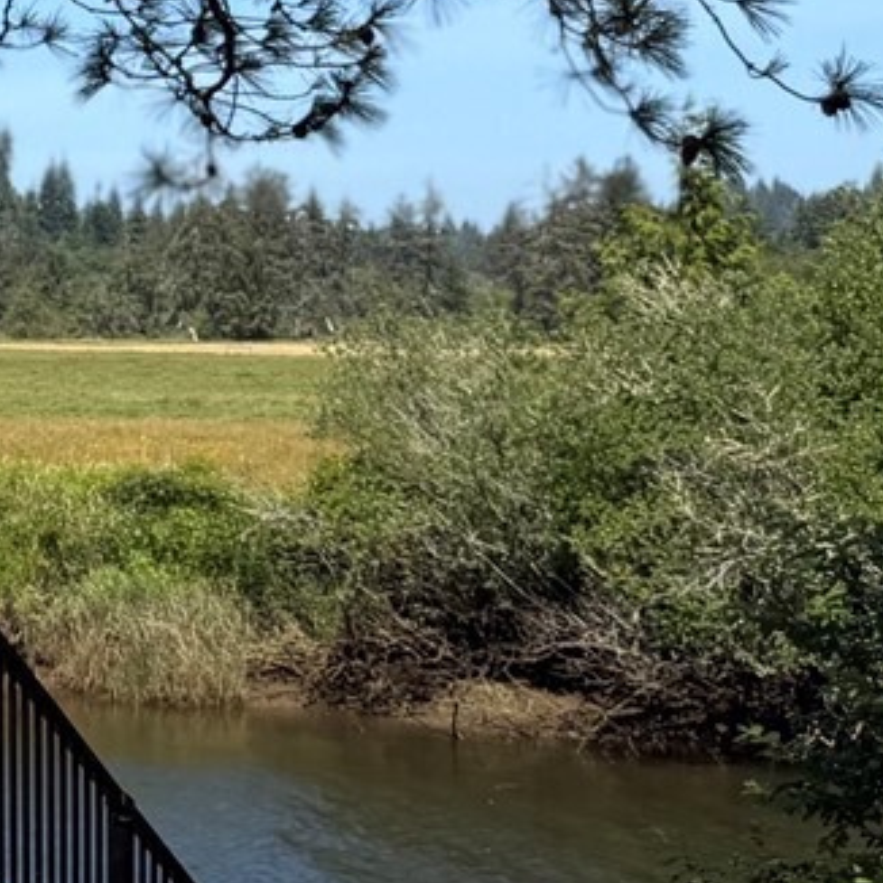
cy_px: 244
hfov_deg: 13.3
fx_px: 3001
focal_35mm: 104
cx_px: -1113
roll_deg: +0.0
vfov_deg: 16.7
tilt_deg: +1.0
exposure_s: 1/3145
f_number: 1.78
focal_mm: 6.76
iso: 80
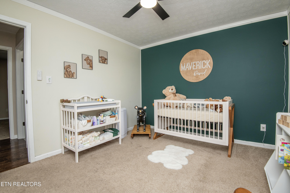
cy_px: 96
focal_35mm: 16
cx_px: 145
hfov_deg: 96.7
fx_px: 129
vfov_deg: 73.7
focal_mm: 16
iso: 400
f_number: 10
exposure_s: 1/60
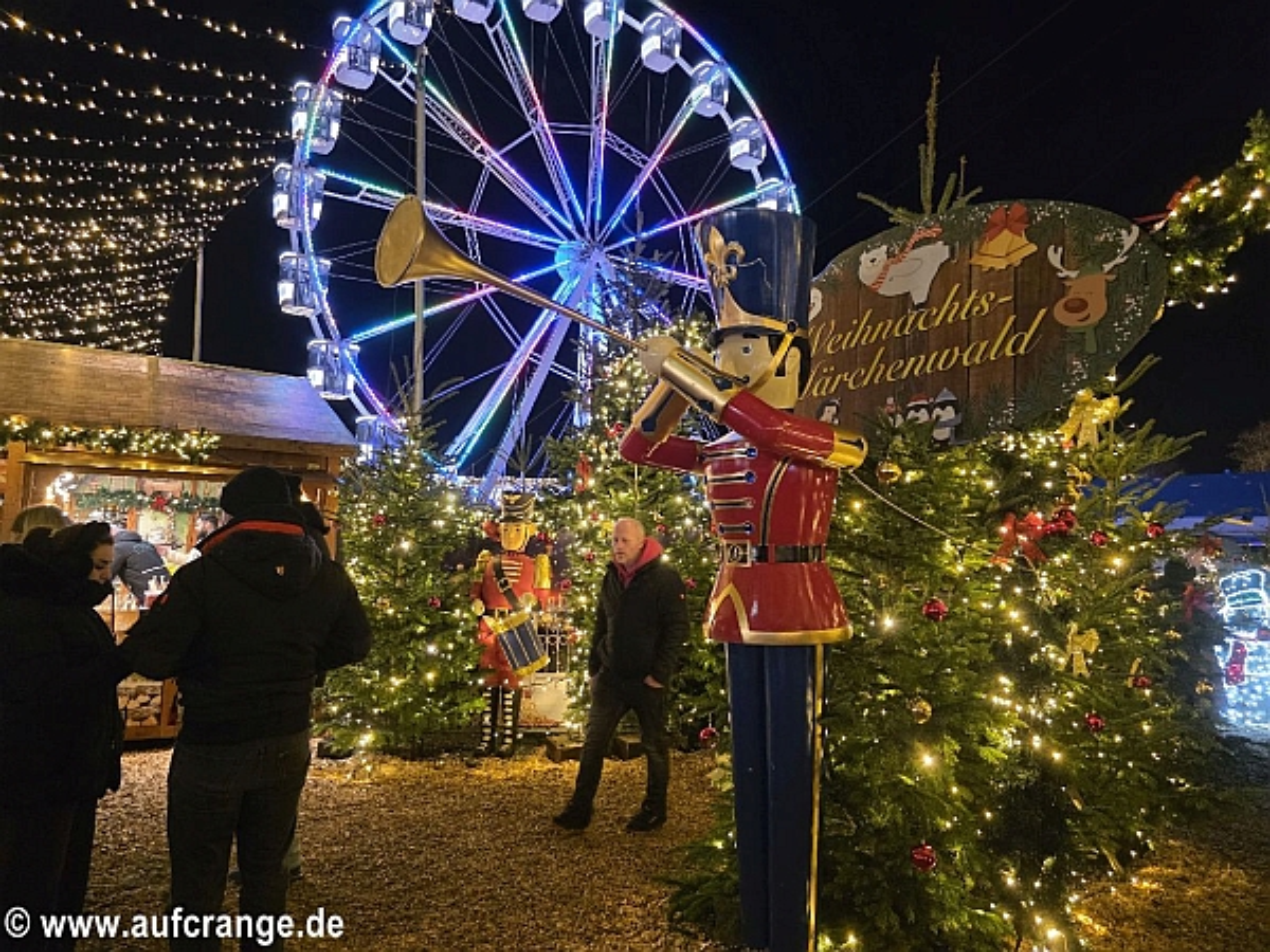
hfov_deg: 73.9
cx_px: 635
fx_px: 844
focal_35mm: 23
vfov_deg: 58.9
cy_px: 476
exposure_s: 1/100
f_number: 1.7
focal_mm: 6.3
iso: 1250
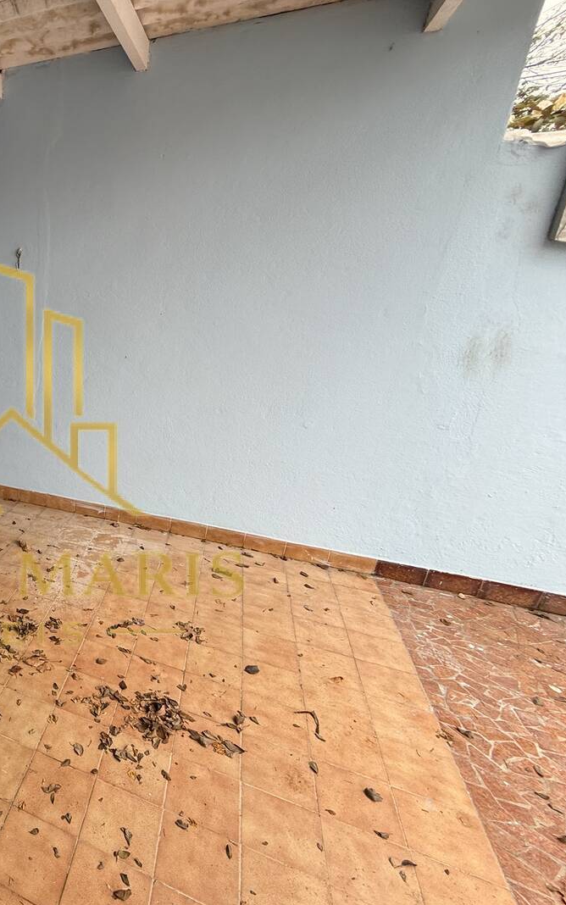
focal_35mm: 20
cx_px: -31
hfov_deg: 46.8
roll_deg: +0.6
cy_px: 456
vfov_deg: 85.0
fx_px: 493
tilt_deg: -15.6
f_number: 2.2
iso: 50
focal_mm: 2.22
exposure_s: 1/155
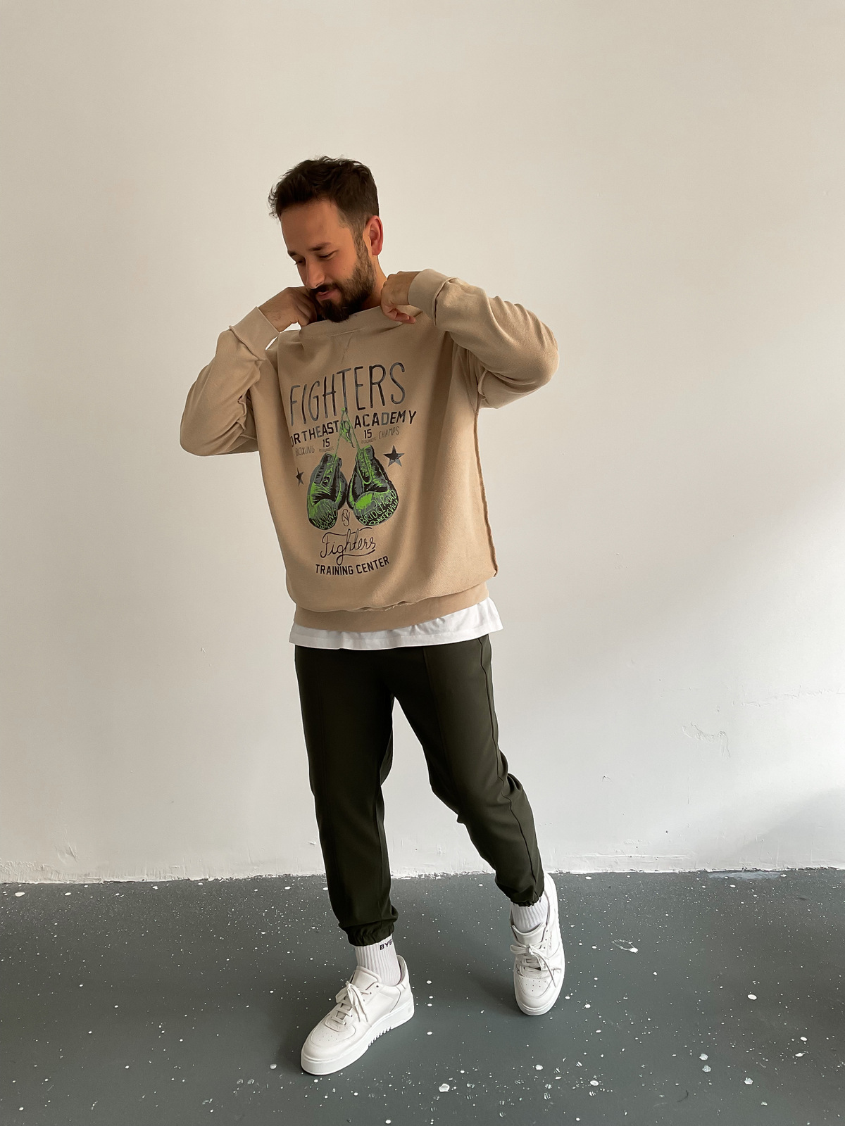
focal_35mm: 29
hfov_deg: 48.2
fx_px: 944
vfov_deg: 61.7
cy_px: 563
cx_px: 422
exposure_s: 1/120
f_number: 1.8
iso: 50
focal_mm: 3
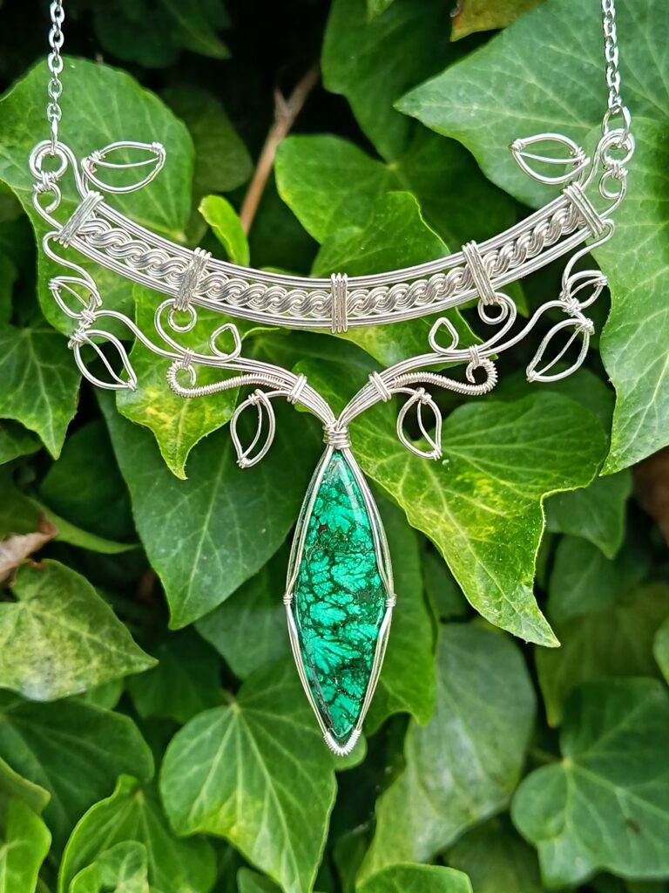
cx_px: 334
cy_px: 446
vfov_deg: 39.7
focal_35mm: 48
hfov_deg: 30.3
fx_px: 1237
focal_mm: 5.24
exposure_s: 1/100
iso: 50
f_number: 1.7
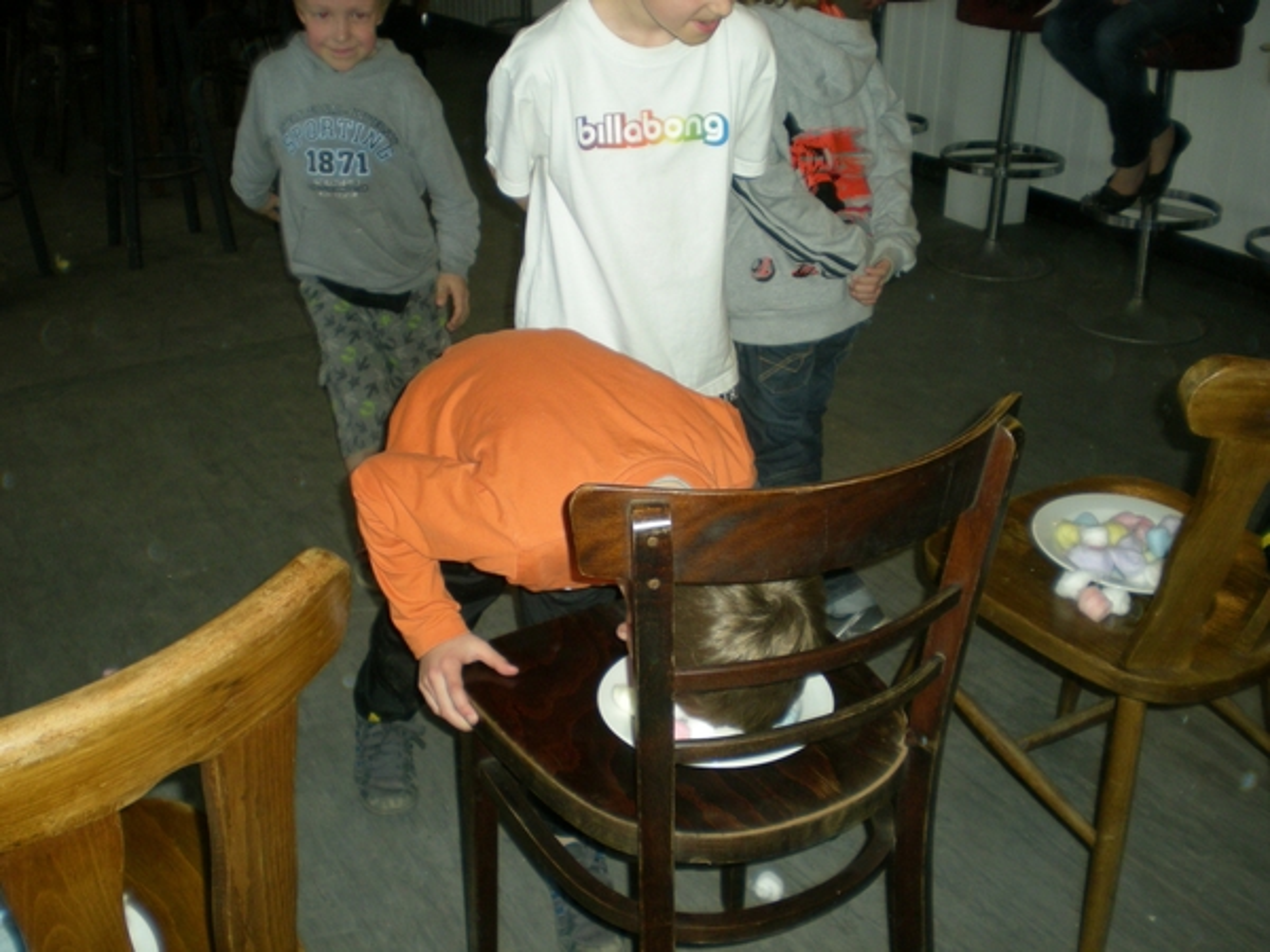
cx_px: 635
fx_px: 1394
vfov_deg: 37.7
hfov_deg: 49.0
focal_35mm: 38
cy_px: 476
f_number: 3.1
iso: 130
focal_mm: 6.3
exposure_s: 1/60
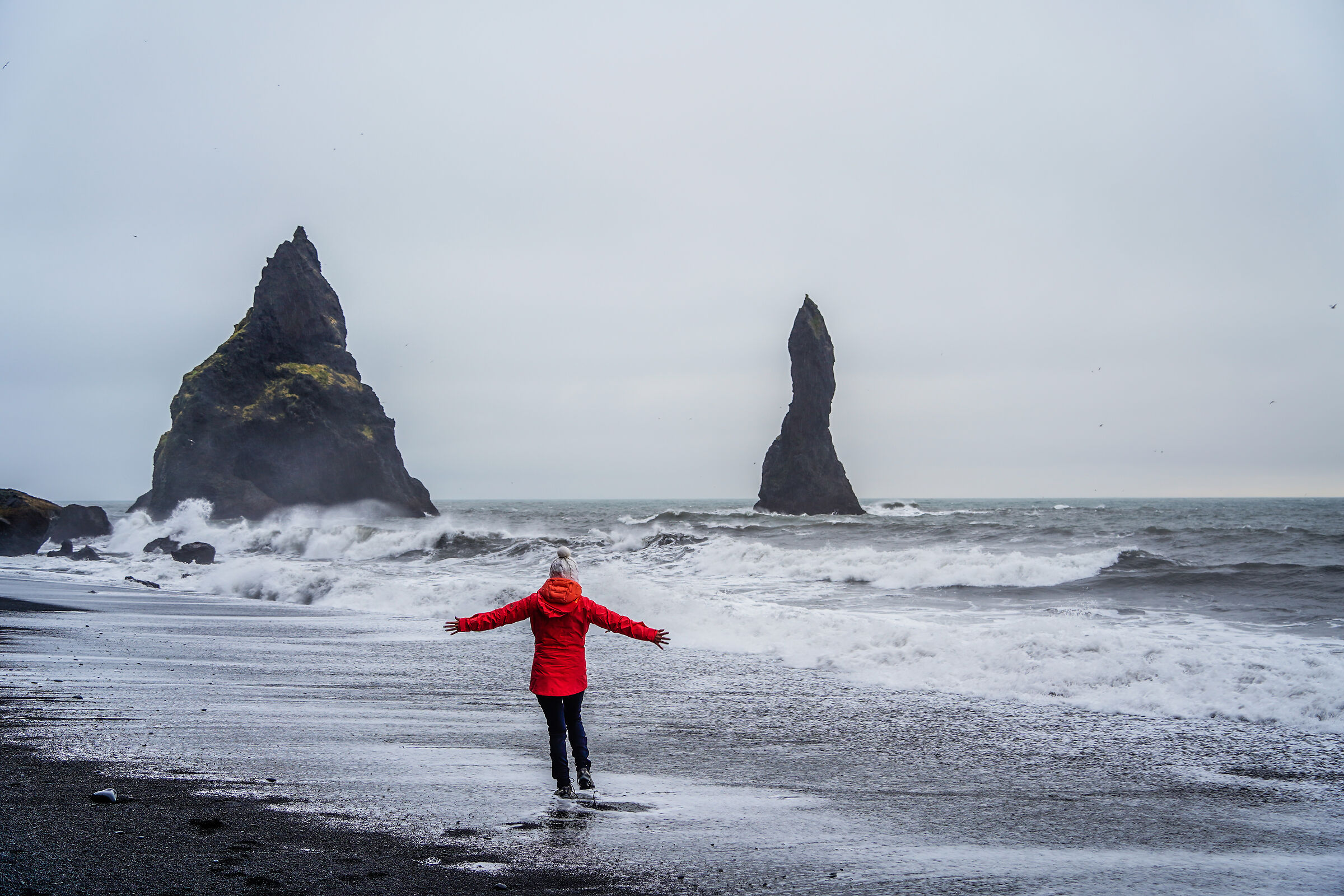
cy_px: 448
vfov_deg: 31.9
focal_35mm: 42
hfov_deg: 46.4
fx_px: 1568
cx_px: 672
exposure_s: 1/80
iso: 200
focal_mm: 42
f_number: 4.5
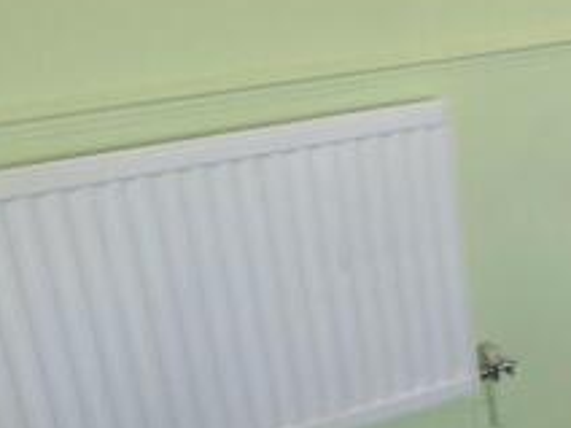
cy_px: 166
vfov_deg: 22.2
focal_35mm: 66
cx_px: 753
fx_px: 1089
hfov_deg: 25.2
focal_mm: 4.3
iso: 200
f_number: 3.3
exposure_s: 1/60
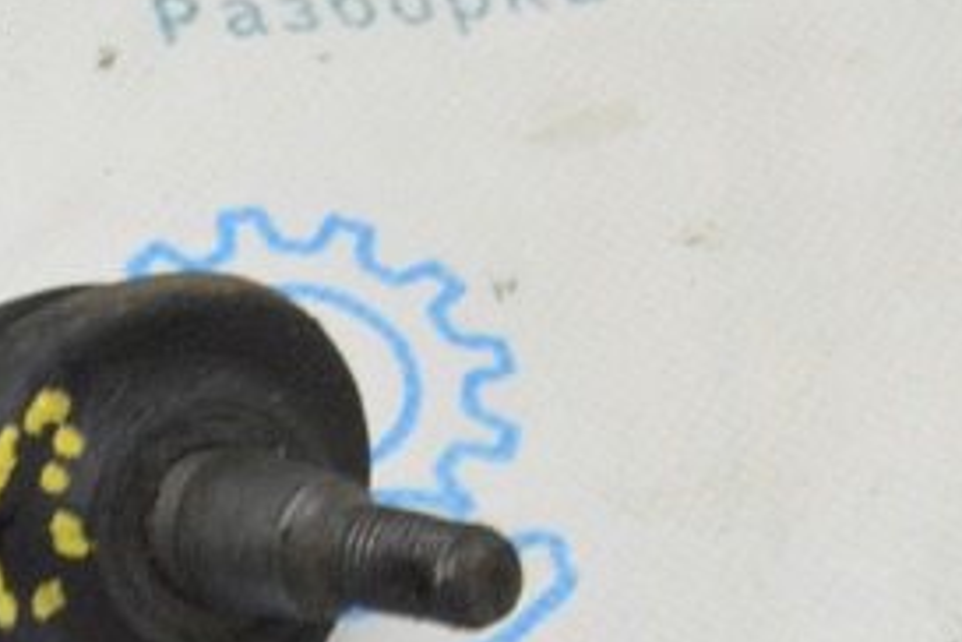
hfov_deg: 10.6
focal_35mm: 193
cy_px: 559
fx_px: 5162
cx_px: 155
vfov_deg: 7.1
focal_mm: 55
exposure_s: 1/15
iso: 6400
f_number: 20
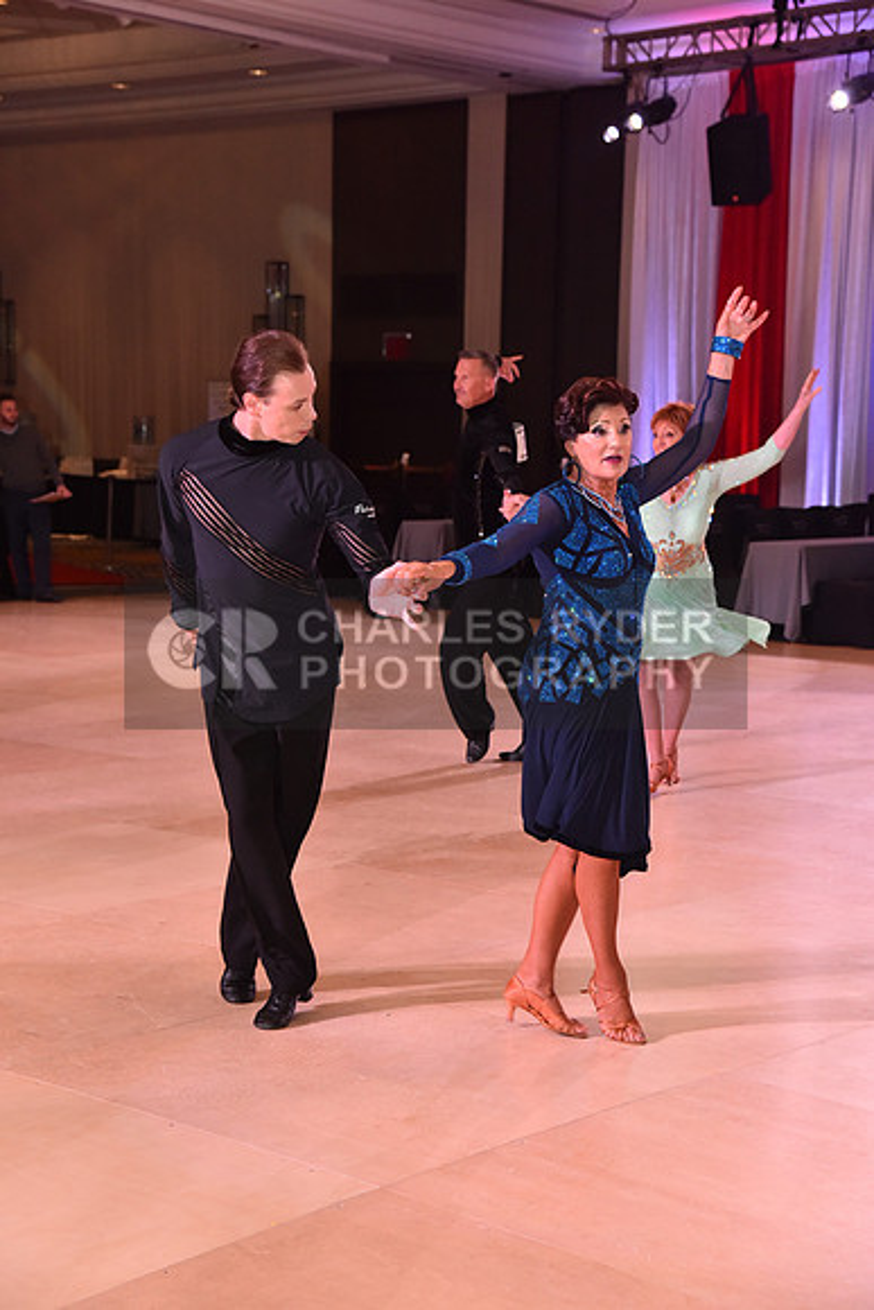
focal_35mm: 65
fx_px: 2365
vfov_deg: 31.0
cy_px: 655
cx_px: 437
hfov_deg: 20.9
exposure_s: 1/320
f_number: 5.6
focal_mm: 65
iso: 2500
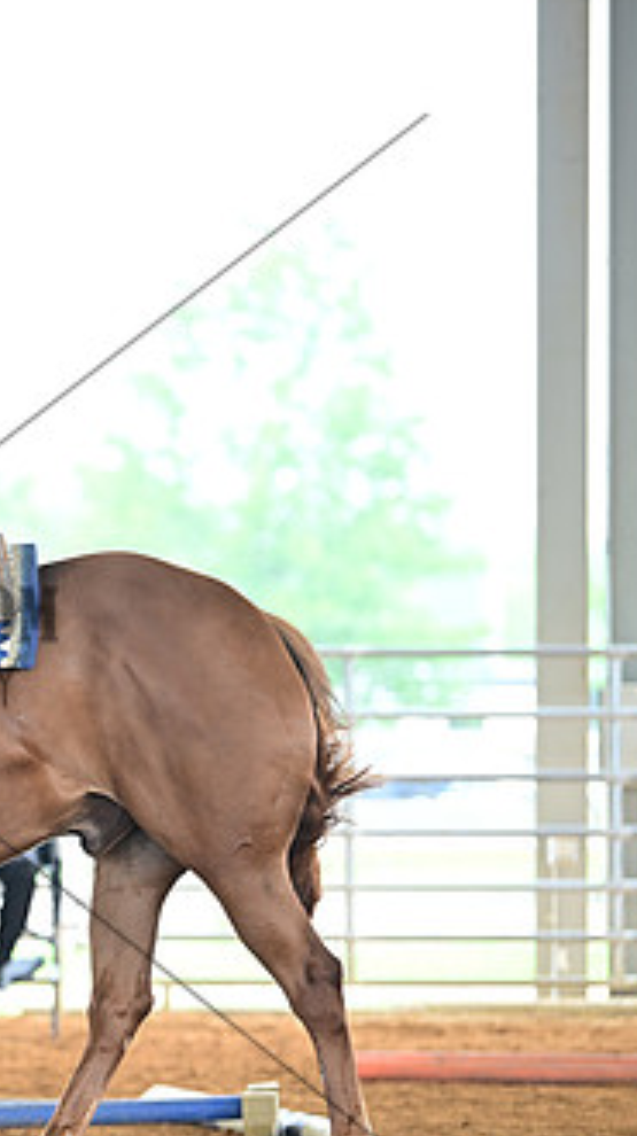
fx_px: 8881
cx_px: -241
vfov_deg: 7.3
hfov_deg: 4.1
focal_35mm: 295
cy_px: 642
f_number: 3.2
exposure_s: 1/344
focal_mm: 160
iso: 500
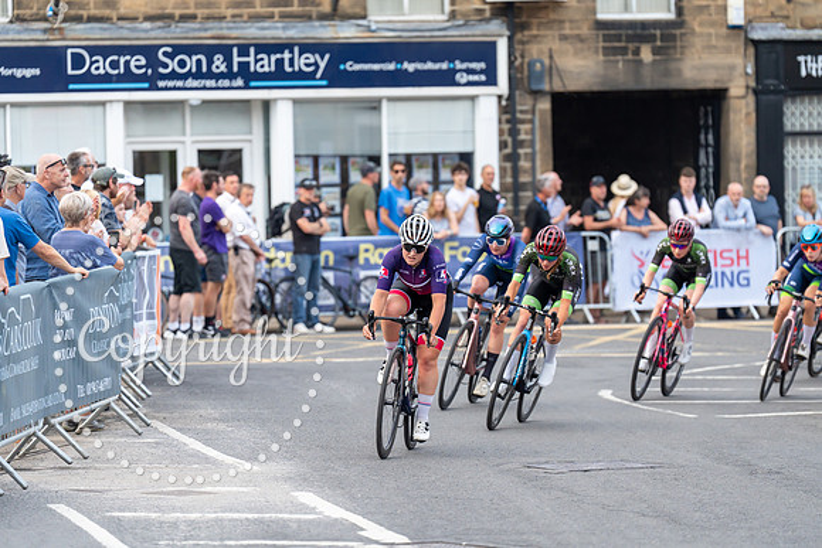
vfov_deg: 7.6
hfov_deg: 11.4
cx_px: 411
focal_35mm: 180
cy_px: 274
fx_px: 4111
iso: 500
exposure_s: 1/1000
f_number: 3.2
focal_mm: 180
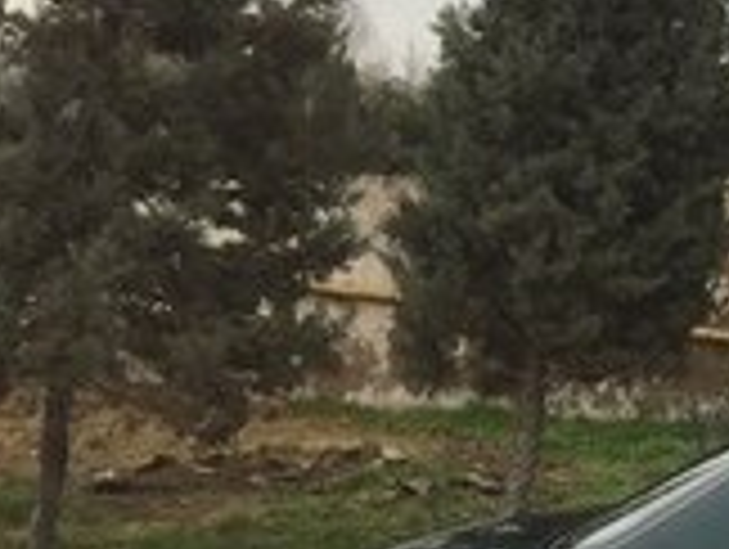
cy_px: 673
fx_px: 2489
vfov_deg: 12.3
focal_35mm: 118
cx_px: 1413
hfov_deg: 14.2
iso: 32
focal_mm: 4.15
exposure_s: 1/542
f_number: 2.2
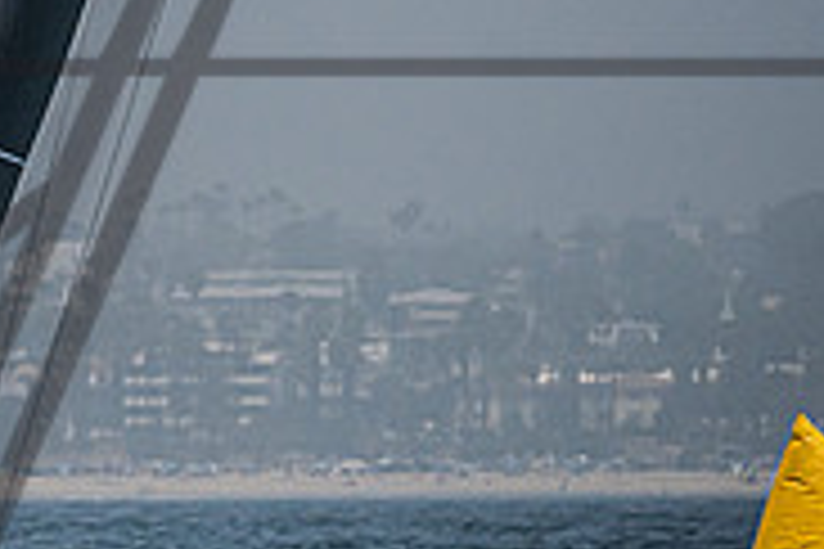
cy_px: 148
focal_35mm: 922
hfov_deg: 2.2
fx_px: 21102
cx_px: -606
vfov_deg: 1.5
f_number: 5
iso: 400
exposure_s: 1/8000
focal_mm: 220
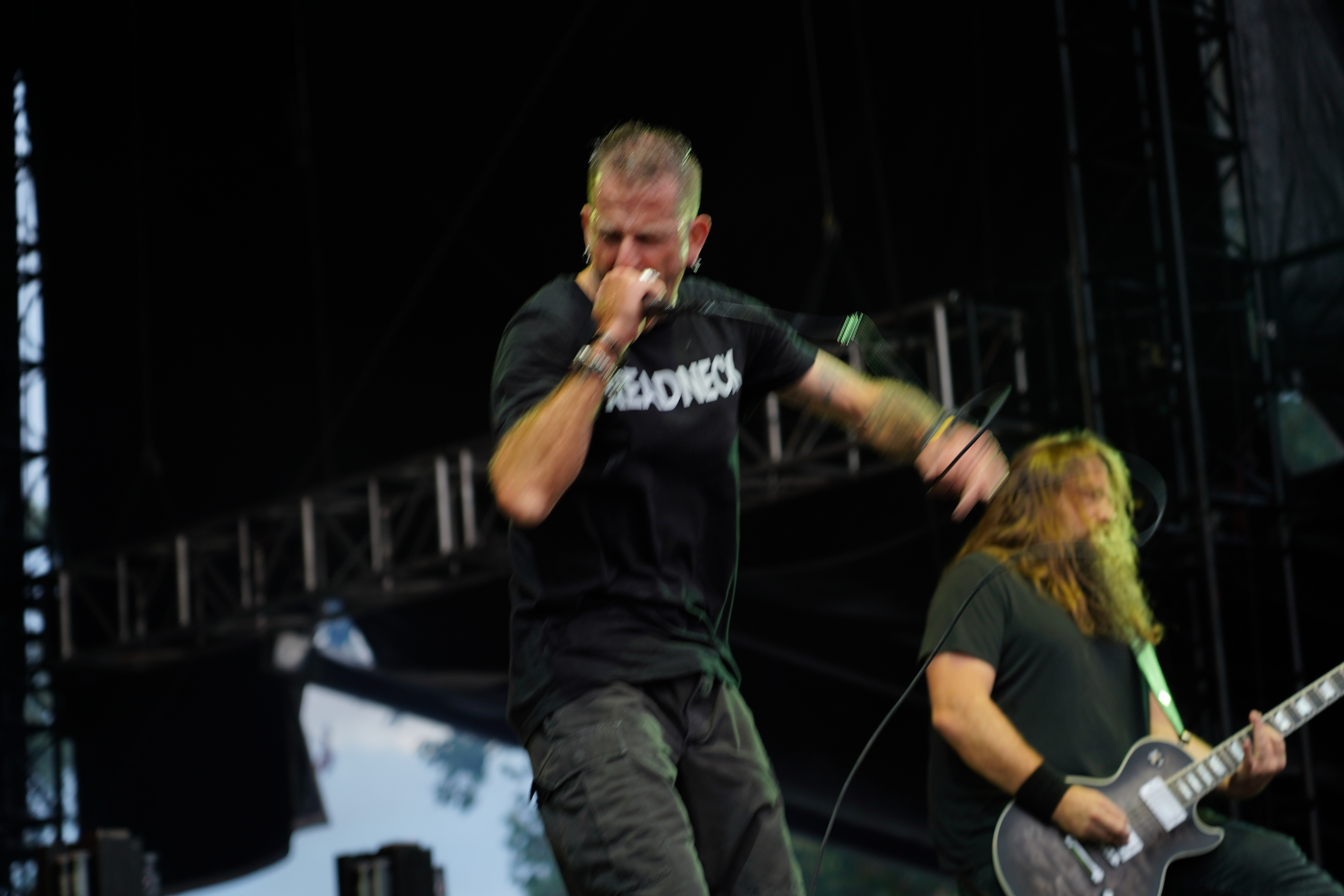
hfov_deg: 19.5
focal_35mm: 105
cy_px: 448
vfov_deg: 13.0
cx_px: 672
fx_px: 3920
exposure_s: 1/125
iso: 200
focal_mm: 105
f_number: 4
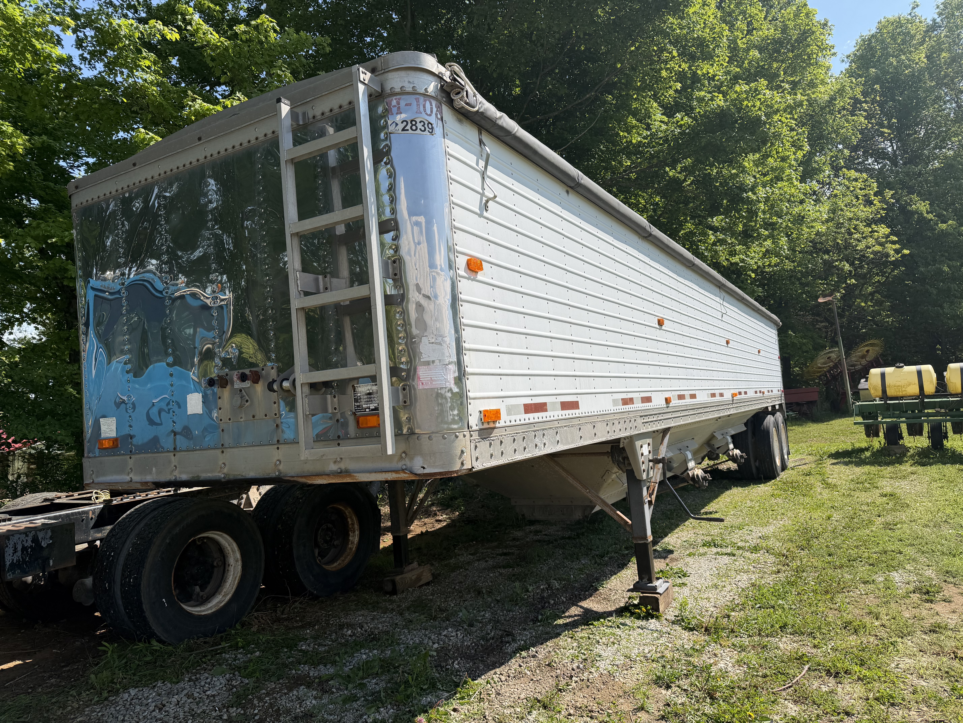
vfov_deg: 56.8
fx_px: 668
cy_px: 362
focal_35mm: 24
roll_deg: -0.1
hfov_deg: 71.6
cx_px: 482
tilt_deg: +4.3
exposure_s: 1/4405
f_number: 1.78
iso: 80
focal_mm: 6.76
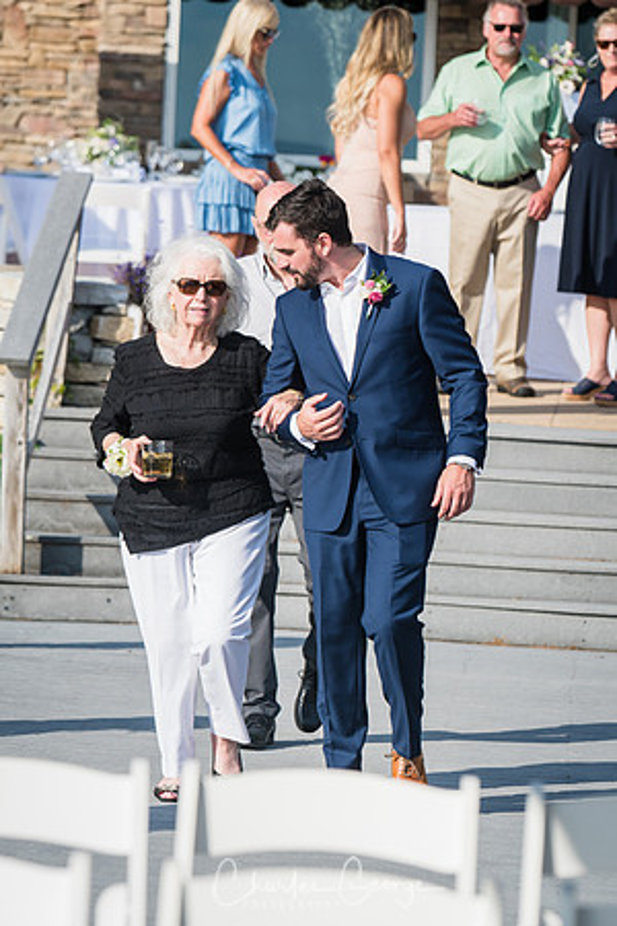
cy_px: 463
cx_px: 308
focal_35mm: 202
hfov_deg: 6.8
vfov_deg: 10.2
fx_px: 5206
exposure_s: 1/1600
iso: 200
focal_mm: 135
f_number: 4
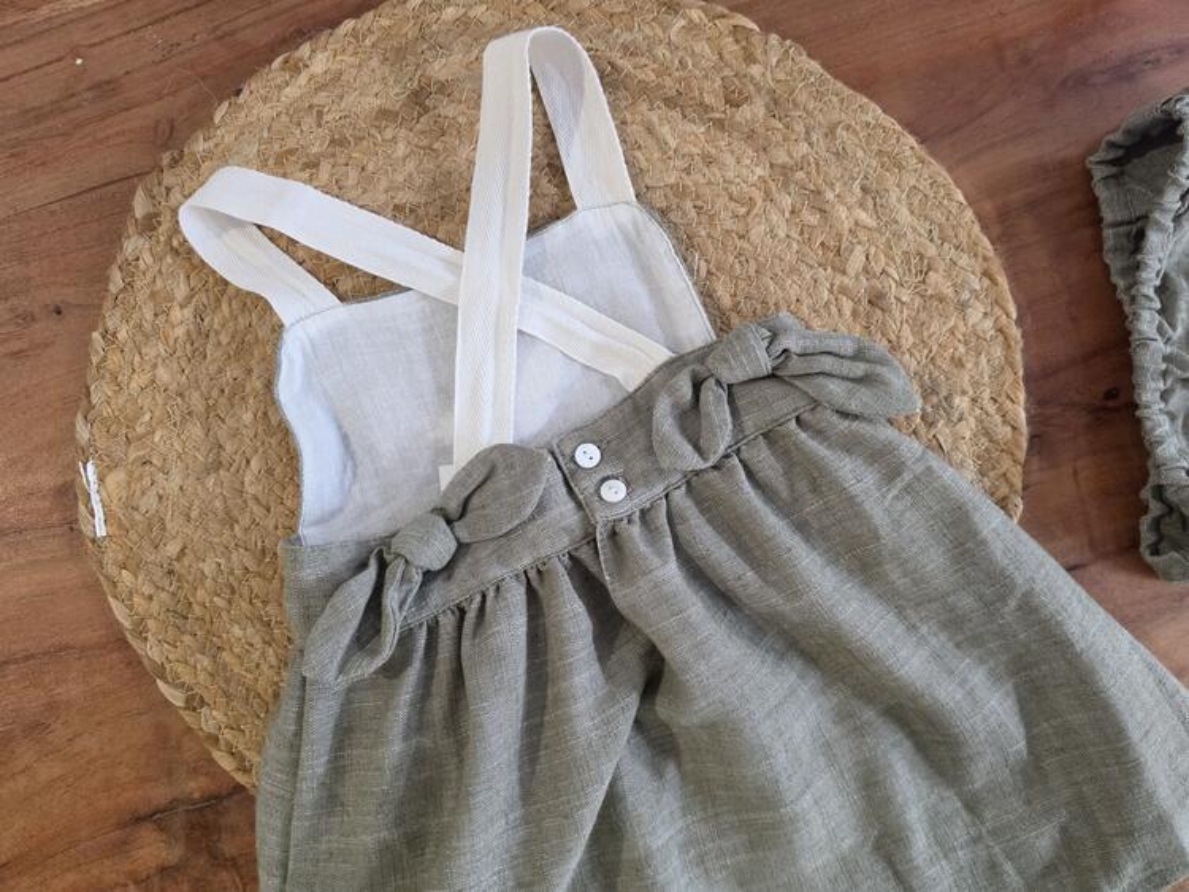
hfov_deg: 73.9
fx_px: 790
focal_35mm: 23
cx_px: 594
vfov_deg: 58.9
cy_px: 446
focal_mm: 6.5
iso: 640
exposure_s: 1/120
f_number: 1.4
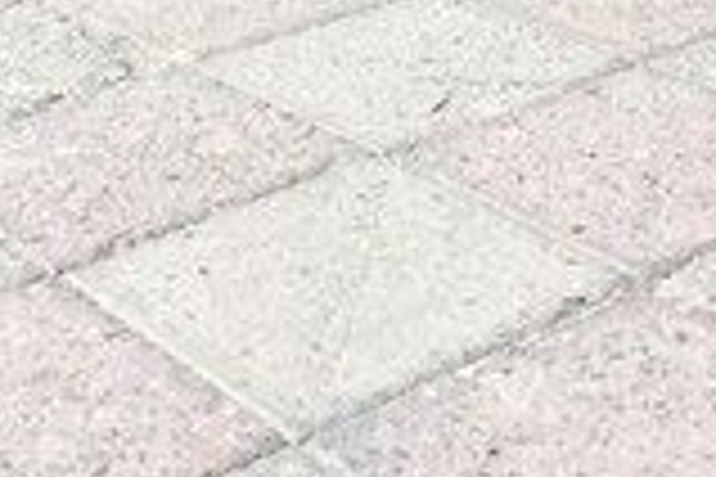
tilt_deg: -4.7
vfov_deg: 12.7
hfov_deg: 21.7
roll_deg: +2.1
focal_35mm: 94
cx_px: 396
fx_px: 1869
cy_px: -472
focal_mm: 4.15
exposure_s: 1/20
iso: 250
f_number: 2.2
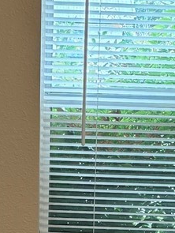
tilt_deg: -8.7
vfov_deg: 11.4
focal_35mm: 169
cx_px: 73
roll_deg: -3.1
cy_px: 291
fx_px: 1137
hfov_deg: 8.8
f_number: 1.6
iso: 80
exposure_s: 1/60
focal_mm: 5.96
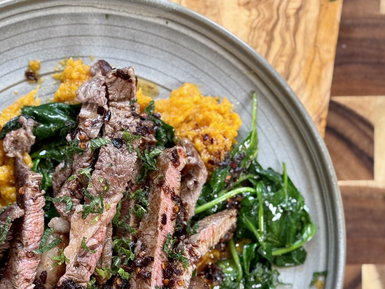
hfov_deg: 23.1
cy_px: 240
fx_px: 934
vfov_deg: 17.4
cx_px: 104
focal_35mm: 84
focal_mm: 6.76
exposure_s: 1/50
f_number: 1.78
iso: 50
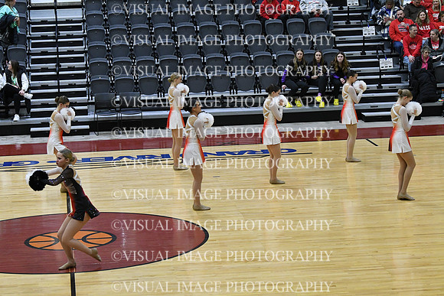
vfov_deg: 13.0
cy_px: 148
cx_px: 222
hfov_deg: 19.5
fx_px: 1295
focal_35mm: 105
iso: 4000
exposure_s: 1/400
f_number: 4
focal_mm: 70
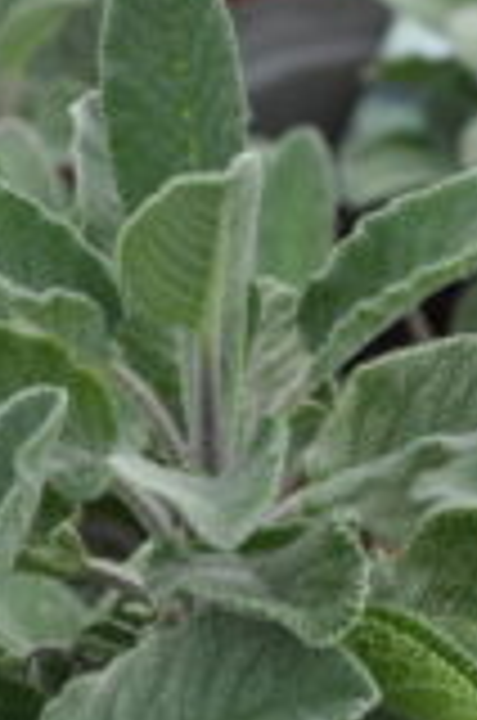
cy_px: 783
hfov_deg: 6.0
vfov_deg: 8.9
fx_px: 4571
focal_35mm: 229
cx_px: 198
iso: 400
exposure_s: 1/100
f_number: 10
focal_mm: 50
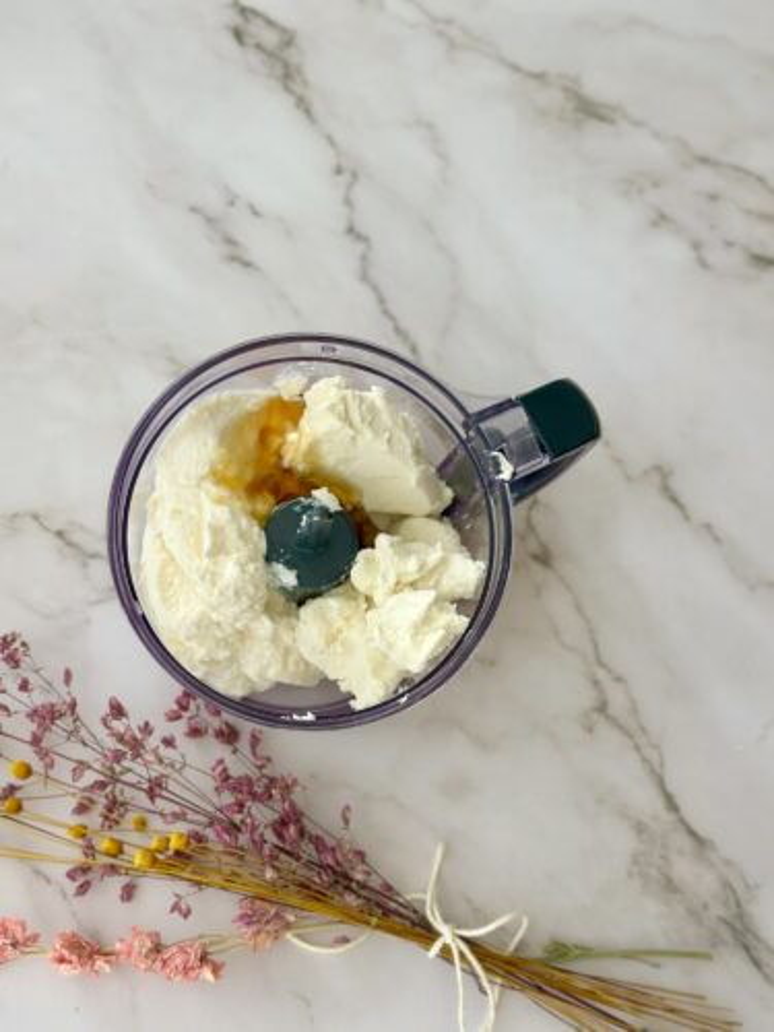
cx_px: 387
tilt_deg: -75.2
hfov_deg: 30.3
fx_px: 1431
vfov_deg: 39.7
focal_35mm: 48
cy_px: 516
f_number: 1.78
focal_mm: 6.86
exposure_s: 1/172
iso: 80
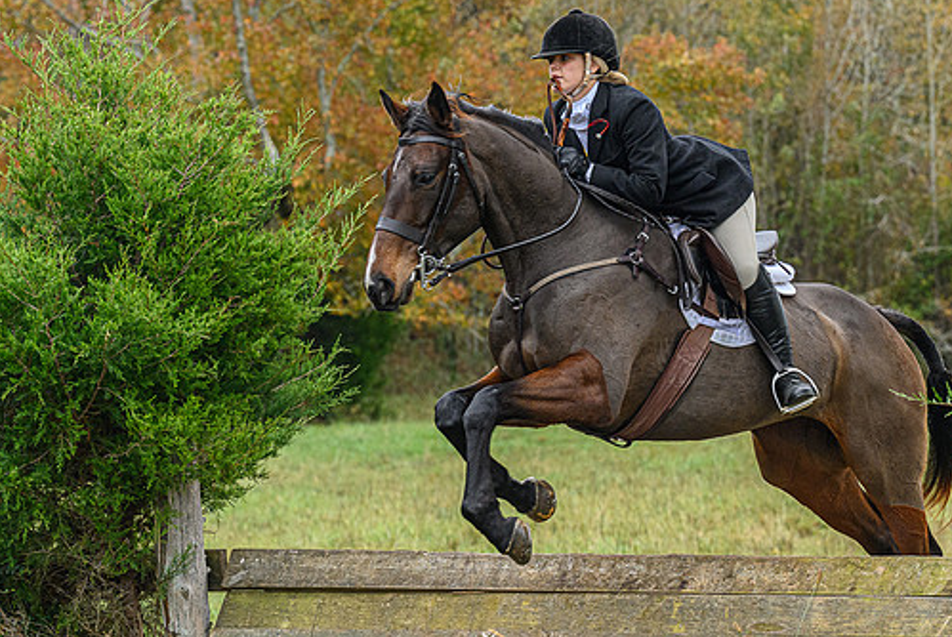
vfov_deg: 9.4
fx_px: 3892
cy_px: 235
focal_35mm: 147
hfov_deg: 13.9
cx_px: 570
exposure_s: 1/800
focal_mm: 82
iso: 1000
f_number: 3.5
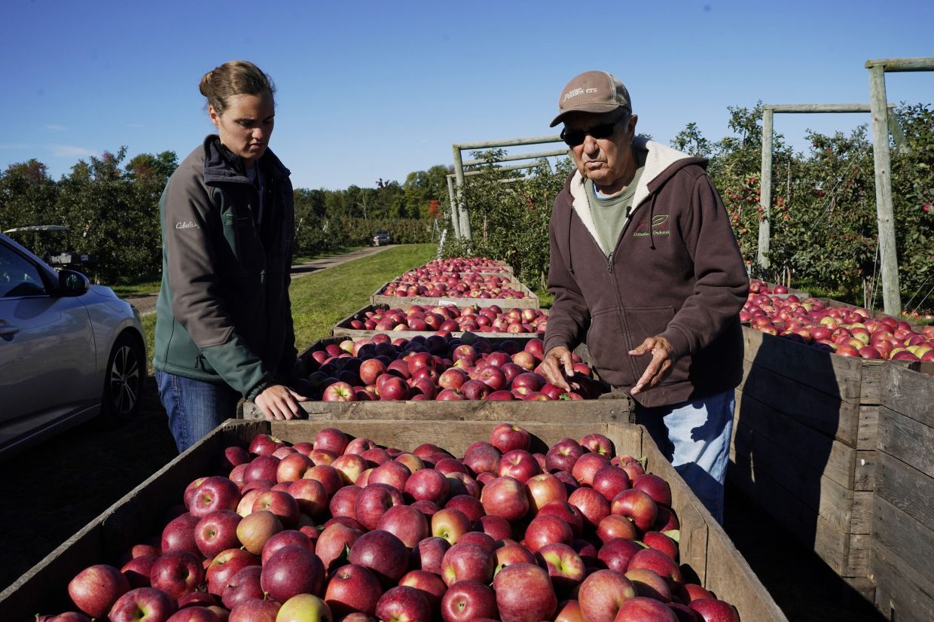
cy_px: 311
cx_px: 467
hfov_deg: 60.3
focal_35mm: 31
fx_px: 804
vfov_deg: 42.3
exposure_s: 1/2000
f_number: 11
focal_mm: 31
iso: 500
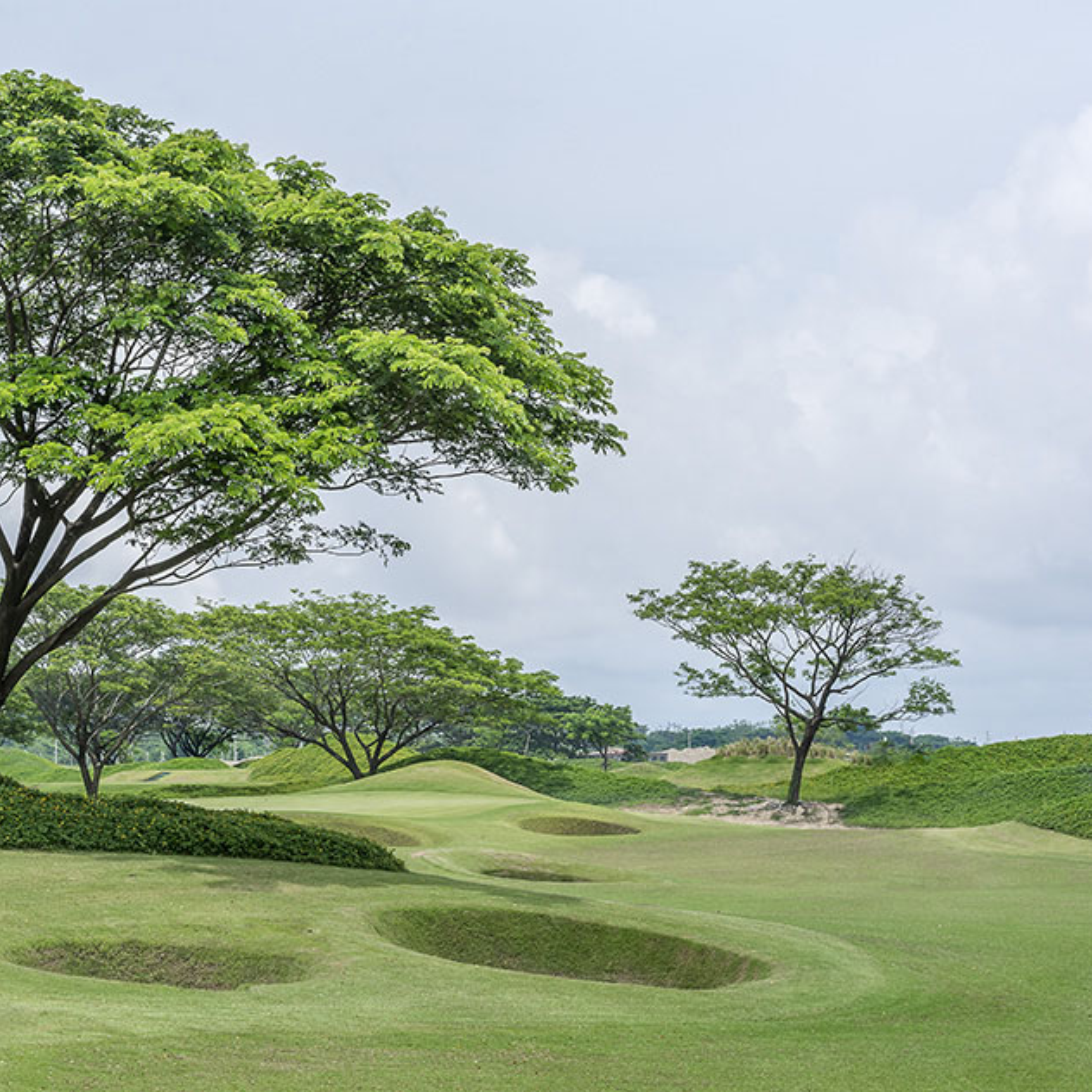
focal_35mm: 111
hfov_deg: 15.6
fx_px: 3962
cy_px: 550
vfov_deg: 15.7
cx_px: 287
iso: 200
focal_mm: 86
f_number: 22
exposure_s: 1/100
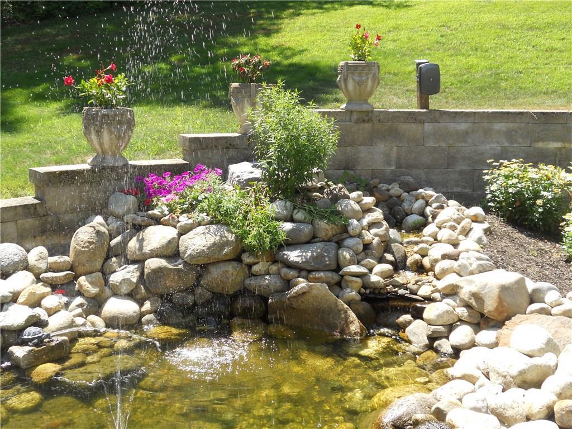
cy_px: 214
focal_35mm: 38
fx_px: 628
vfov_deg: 37.7
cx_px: 286
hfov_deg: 49.0
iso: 80
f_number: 3.9
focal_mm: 6.9
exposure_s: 1/200
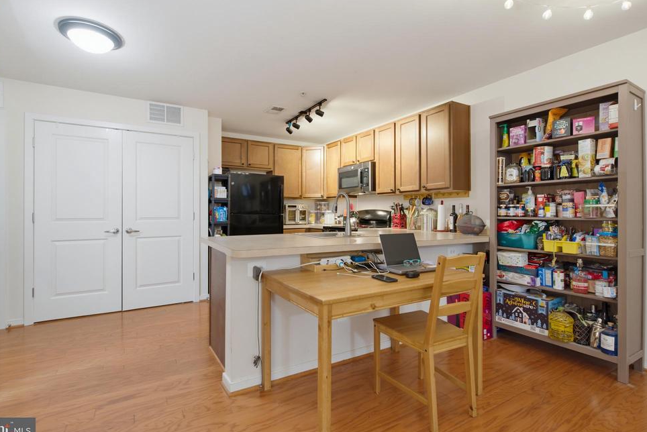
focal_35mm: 17
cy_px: 213
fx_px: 306
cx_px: 305
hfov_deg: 93.1
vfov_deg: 70.5
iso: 800
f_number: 8
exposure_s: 1/3.33
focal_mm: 16
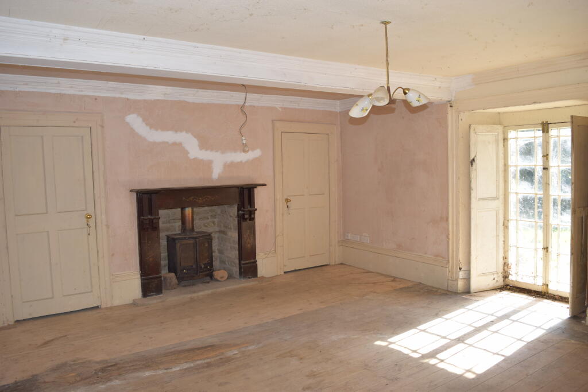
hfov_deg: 67.4
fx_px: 441
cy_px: 196
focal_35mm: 27
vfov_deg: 47.9
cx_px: 294
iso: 400
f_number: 5
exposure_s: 1/200
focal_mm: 18
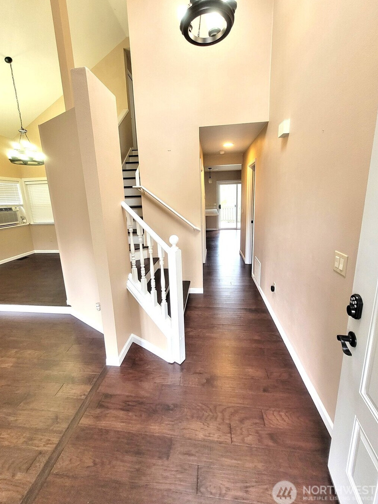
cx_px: 184
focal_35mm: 14
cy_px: 239
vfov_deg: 102.0
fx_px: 204
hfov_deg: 85.7
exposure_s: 1/60
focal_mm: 1.74
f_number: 2.2
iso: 160
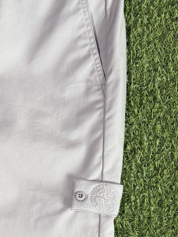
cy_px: 224
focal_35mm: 88
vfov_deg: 21.6
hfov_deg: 16.8
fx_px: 603
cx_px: 71
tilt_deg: -84.4
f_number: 1.78
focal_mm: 6.76
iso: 200
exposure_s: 1/104
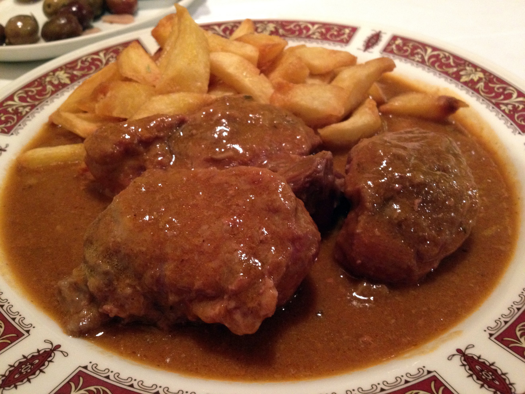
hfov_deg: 52.6
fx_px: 531
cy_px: 197
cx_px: 262
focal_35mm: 35
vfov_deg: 40.7
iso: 400
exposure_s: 1/15
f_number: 2.4
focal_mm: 4.3
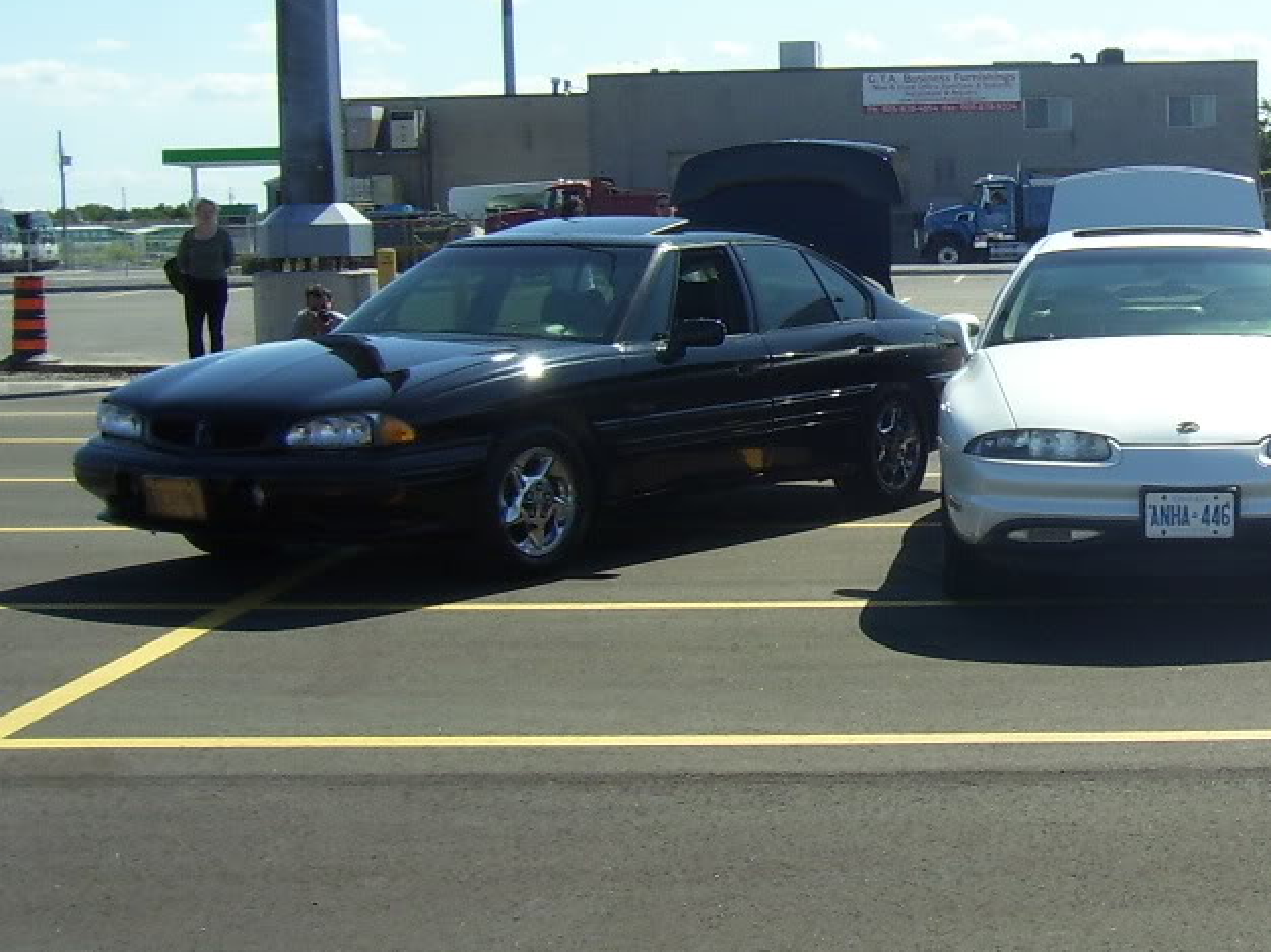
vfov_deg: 20.9
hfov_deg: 26.4
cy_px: 339
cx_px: 1243
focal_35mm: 70
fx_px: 2569
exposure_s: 1/500
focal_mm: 5.6
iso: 80
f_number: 4.8
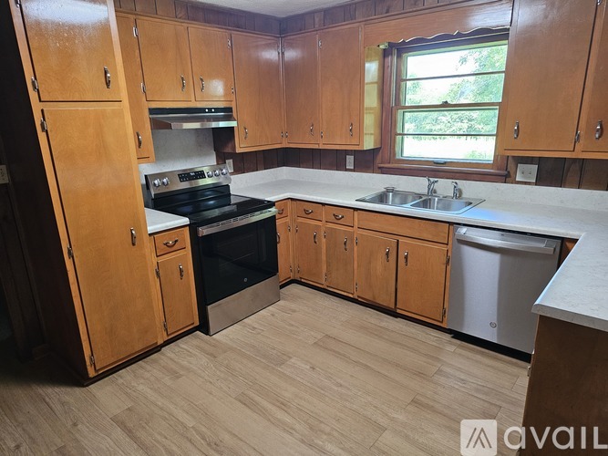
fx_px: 404
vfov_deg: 58.9
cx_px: 304
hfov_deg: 73.9
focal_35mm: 23
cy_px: 228
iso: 800
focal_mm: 6.3
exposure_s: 1/120
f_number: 1.7
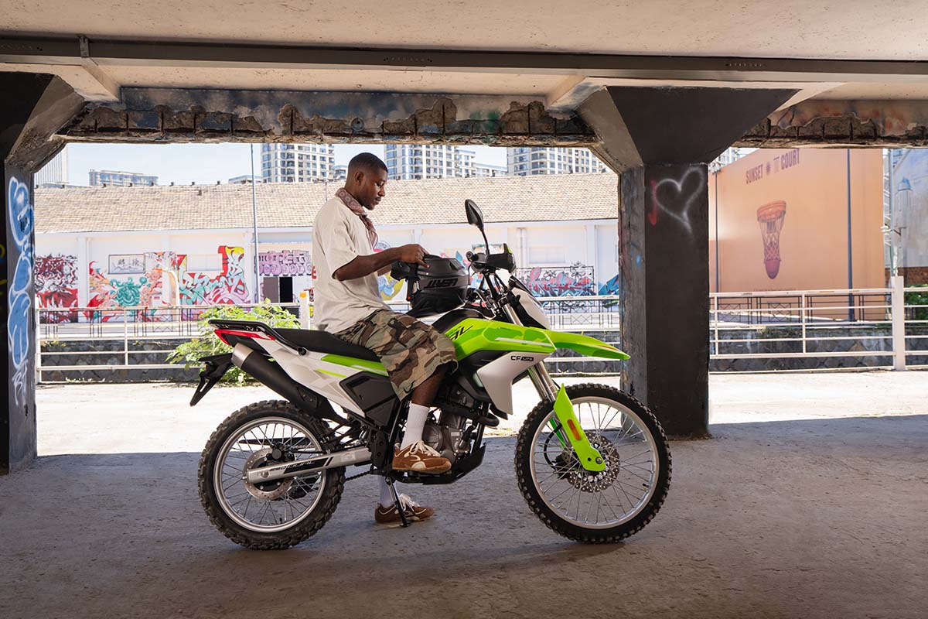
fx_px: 747
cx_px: 464
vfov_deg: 45.0
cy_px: 310
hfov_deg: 63.7
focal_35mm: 29
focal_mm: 29
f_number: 4.5
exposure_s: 1/200
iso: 200
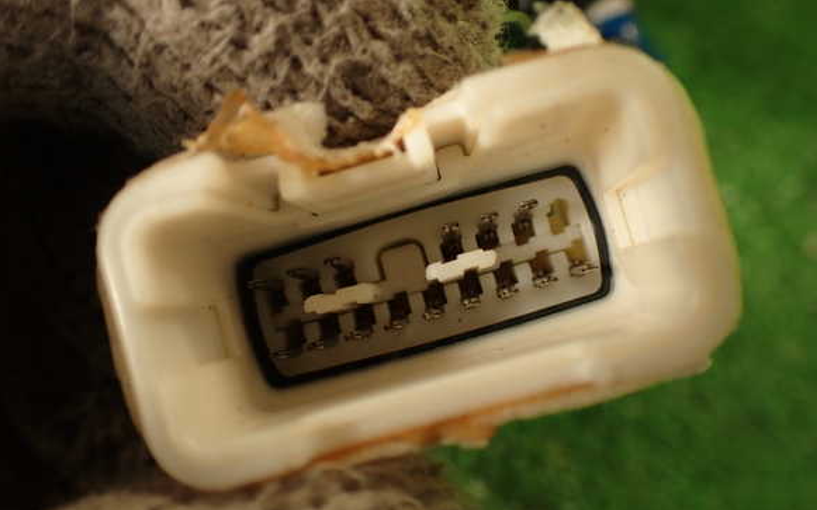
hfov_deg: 55.3
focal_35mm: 35
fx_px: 779
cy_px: 270
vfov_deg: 36.3
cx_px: 397
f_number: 2.4
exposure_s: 1/60
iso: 160
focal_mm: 5.79
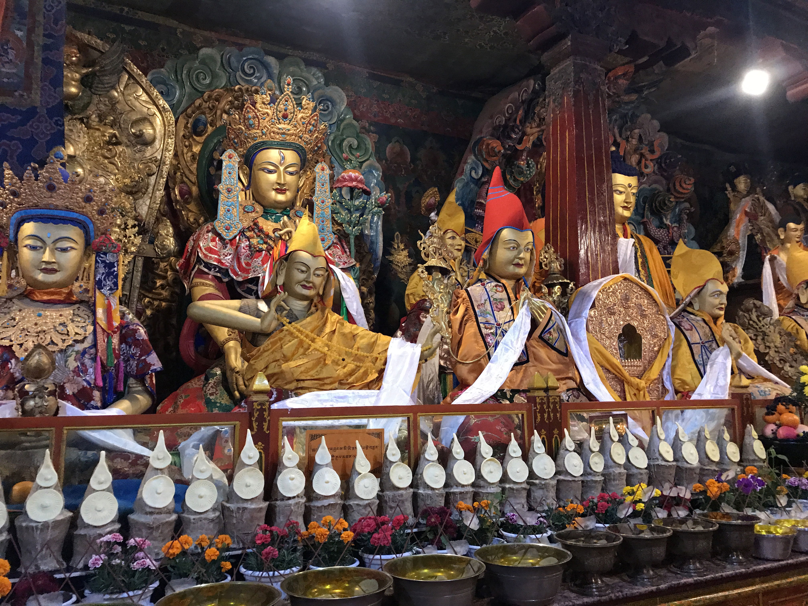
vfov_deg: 49.7
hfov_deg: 63.4
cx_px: 404
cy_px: 303
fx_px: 654
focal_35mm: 28
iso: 100
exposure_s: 1/13
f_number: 1.8
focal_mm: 3.99
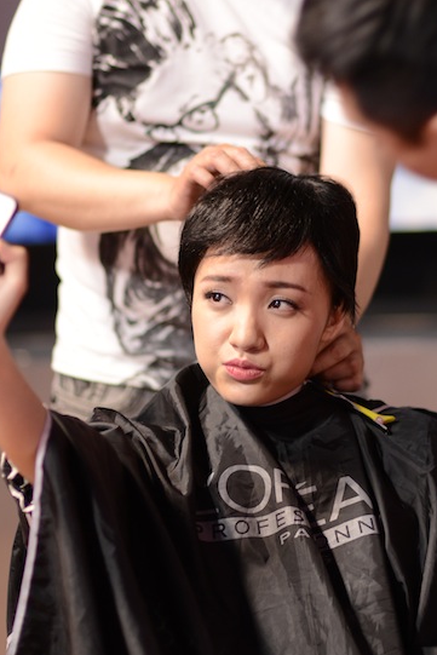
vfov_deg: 12.7
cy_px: 247
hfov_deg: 8.5
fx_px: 2929
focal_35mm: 161
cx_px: 283
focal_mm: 85
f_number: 1.4
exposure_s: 1/60
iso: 800
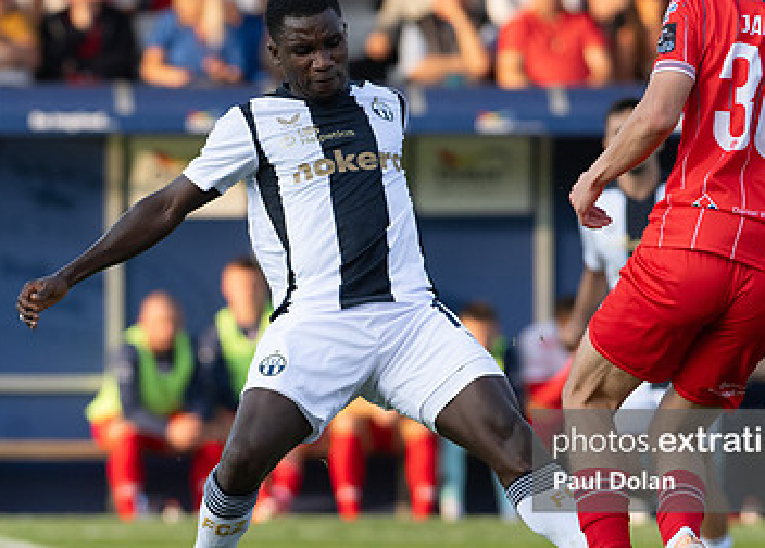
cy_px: 309
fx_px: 15416
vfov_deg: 2.0
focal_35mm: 709
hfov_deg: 2.8
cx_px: 242
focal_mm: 300
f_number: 4.5
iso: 800
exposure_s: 1/1250
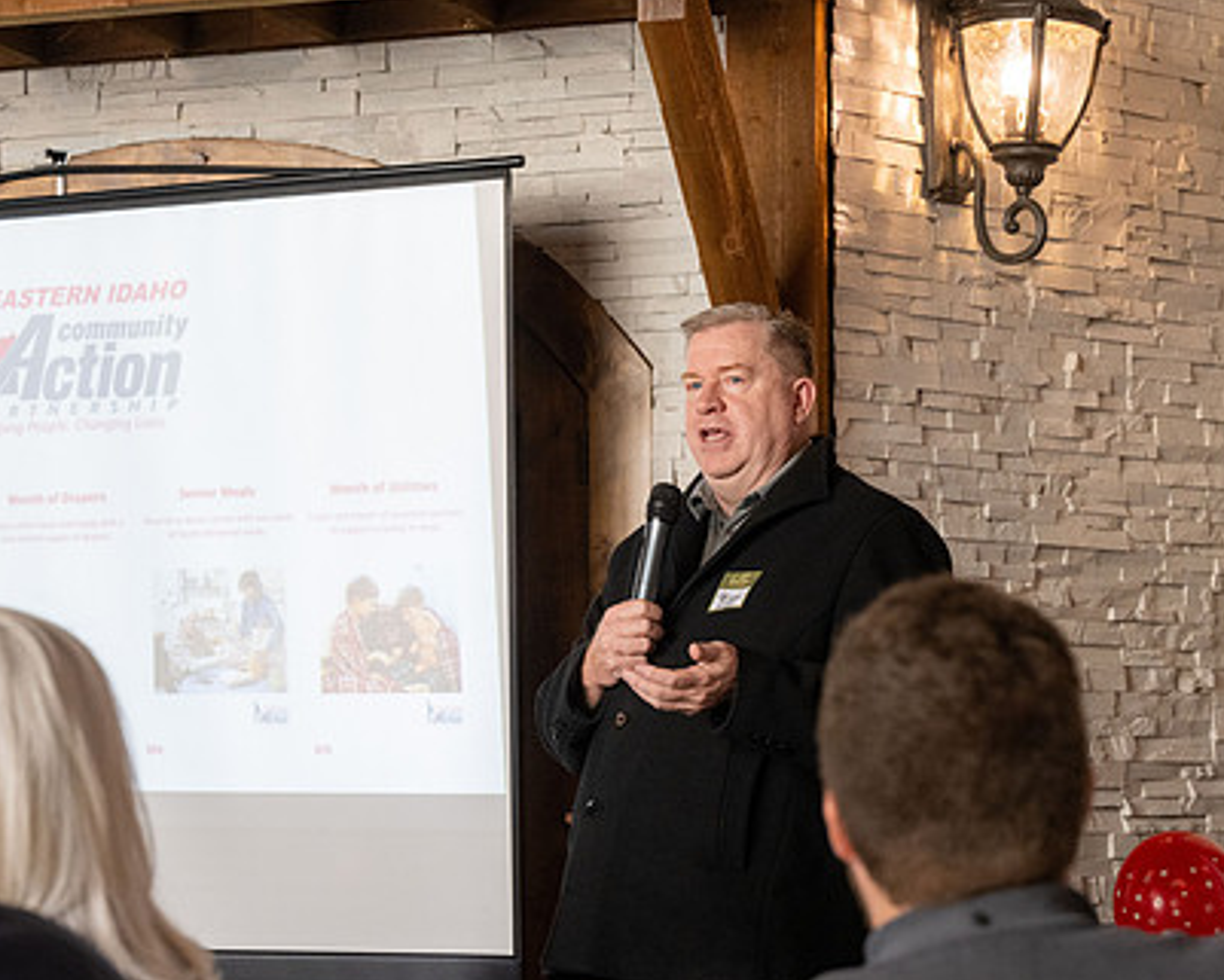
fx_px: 3442
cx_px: 366
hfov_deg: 20.1
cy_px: 563
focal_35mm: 95
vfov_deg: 16.2
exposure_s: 1/320
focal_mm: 70
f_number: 5
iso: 2500
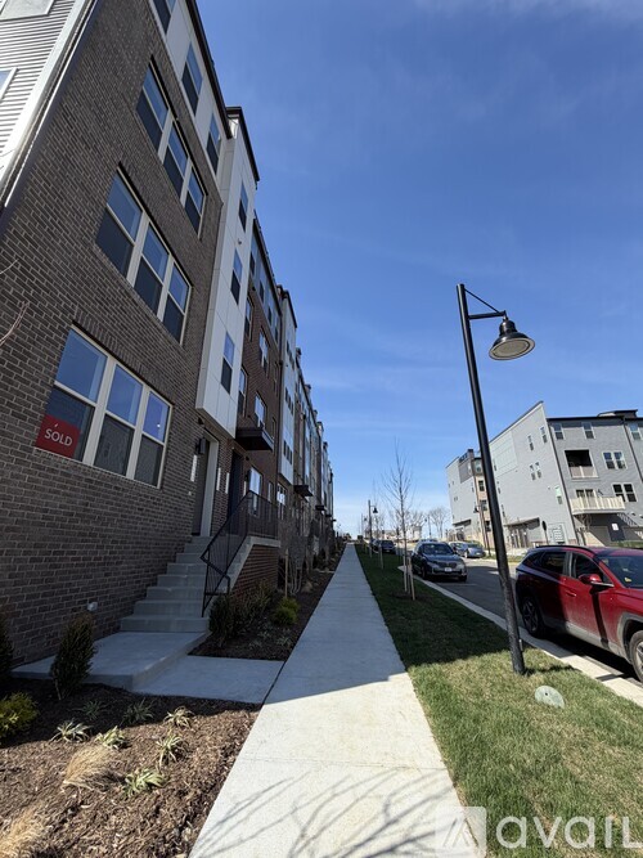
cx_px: 322
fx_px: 347
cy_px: 429
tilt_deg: +20.5
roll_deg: -0.4
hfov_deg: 85.7
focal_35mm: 14
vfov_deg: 102.1
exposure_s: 1/770
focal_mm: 2.22
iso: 32
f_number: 2.2
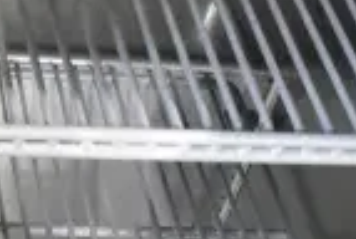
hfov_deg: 17.0
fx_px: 1140
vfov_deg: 11.7
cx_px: -65
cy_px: 288
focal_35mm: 115
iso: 6400
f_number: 4
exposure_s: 1/60
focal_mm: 18
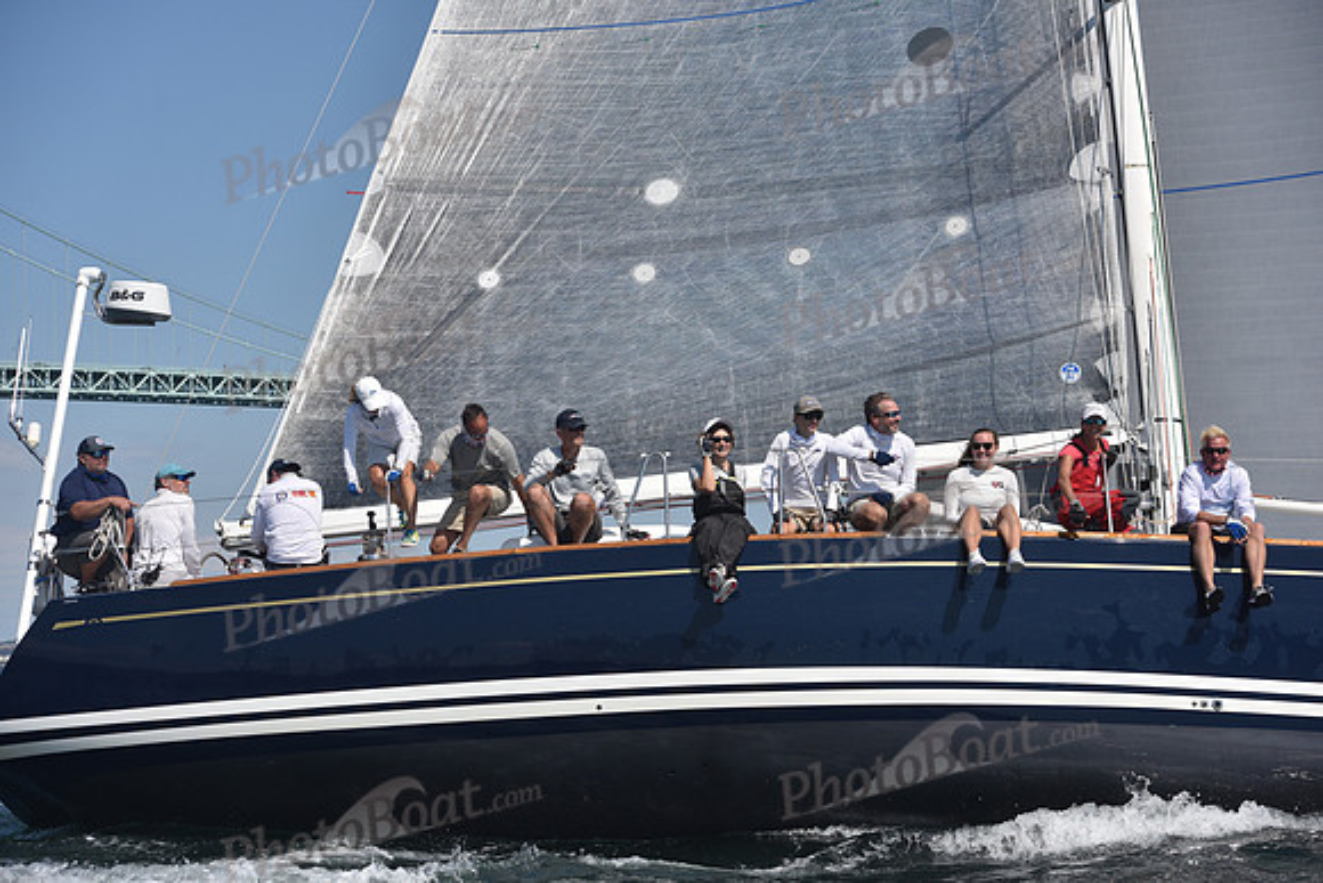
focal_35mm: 70
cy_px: 442
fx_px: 2573
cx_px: 662
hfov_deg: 28.8
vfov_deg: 19.5
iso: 250
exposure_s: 1/1250
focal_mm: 70
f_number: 5
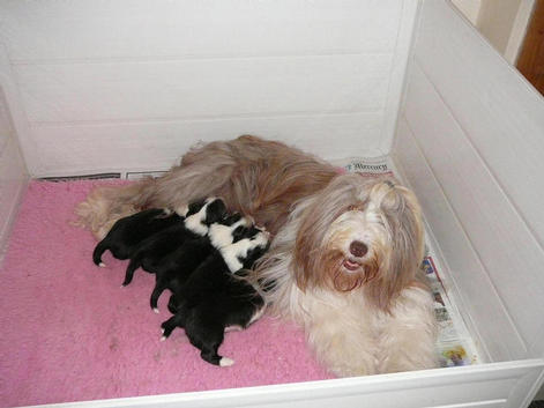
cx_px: 272
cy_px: 204
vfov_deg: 40.7
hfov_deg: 52.6
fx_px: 550
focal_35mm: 35
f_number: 2.8
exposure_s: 1/30
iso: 400
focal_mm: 5.2
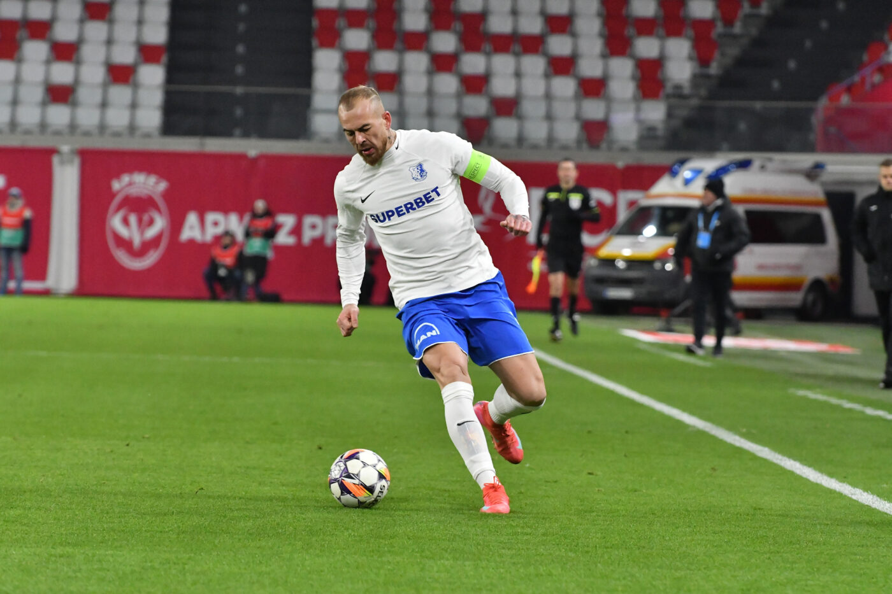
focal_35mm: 292
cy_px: 297
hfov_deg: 7.0
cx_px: 446
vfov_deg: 4.7
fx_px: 7246
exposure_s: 1/1250
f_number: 5
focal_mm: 195
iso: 3200
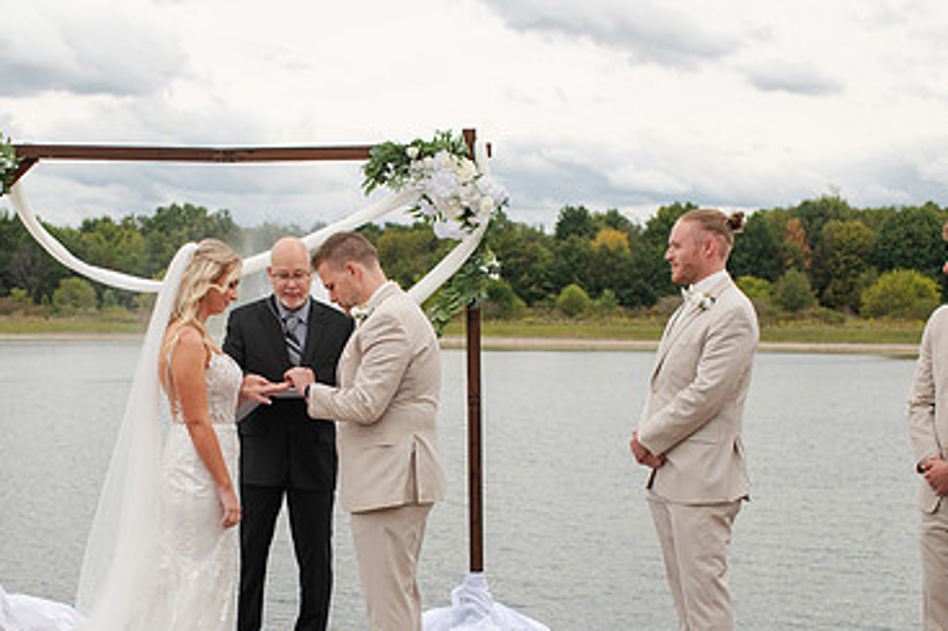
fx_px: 1631
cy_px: 494
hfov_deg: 32.1
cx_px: 305
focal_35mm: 62
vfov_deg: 21.6
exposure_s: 1/800
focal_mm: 35
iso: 100
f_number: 3.5
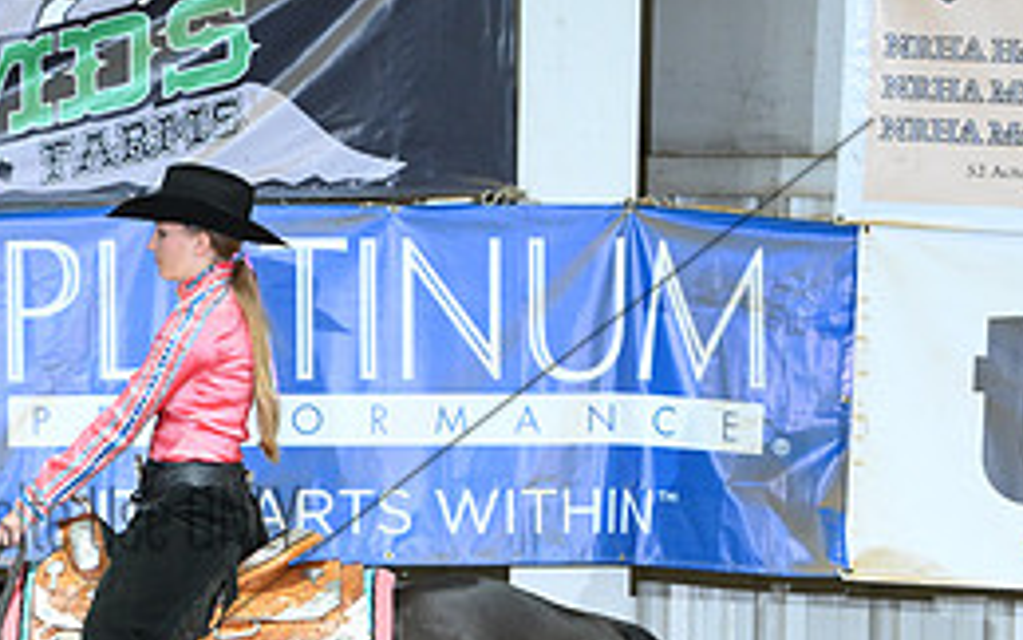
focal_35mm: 343
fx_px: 9565
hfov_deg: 6.1
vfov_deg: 3.8
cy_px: 725
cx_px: 107
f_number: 2.8
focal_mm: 100
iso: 2000
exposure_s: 1/233
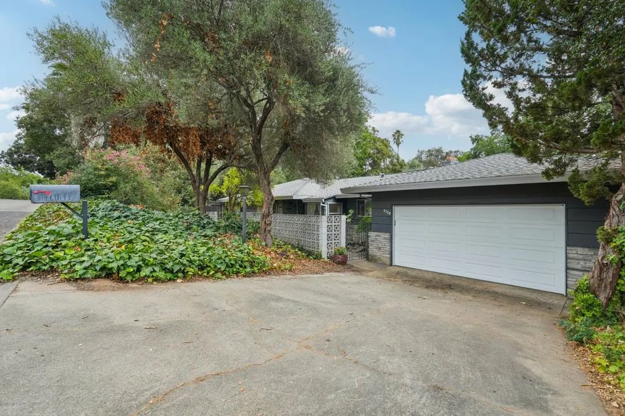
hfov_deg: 93.2
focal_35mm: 17
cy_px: 216
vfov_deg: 70.4
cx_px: 331
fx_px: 295
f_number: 8
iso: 400
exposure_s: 1/125
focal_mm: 16
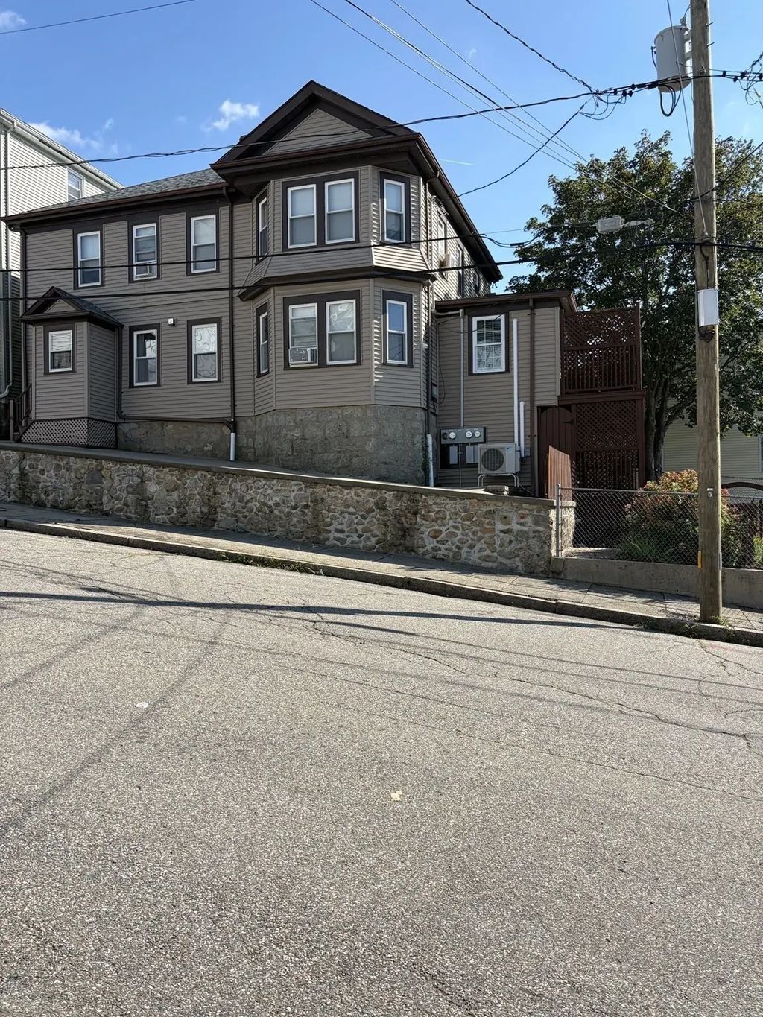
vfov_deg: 67.3
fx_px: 764
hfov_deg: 53.1
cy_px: 508
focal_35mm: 26
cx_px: 382
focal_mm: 5.96
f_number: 1.6
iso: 50
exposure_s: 1/2538
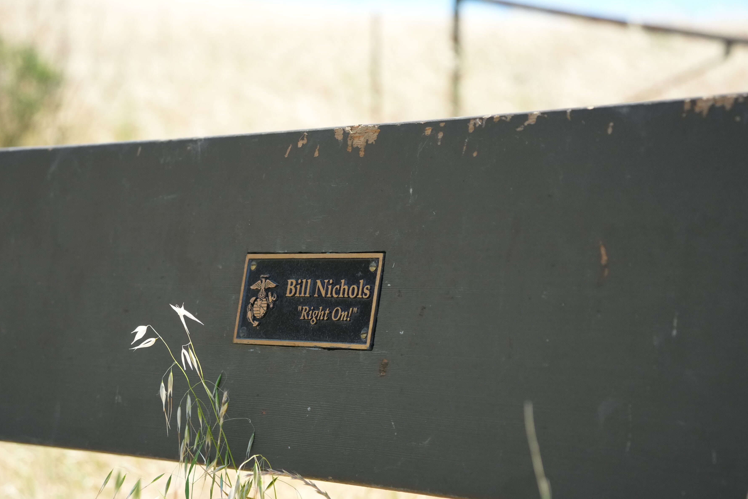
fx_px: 2078
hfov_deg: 20.4
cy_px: 283
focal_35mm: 100
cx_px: 324
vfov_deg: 13.7
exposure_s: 1/3200
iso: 2500
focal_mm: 82
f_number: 5
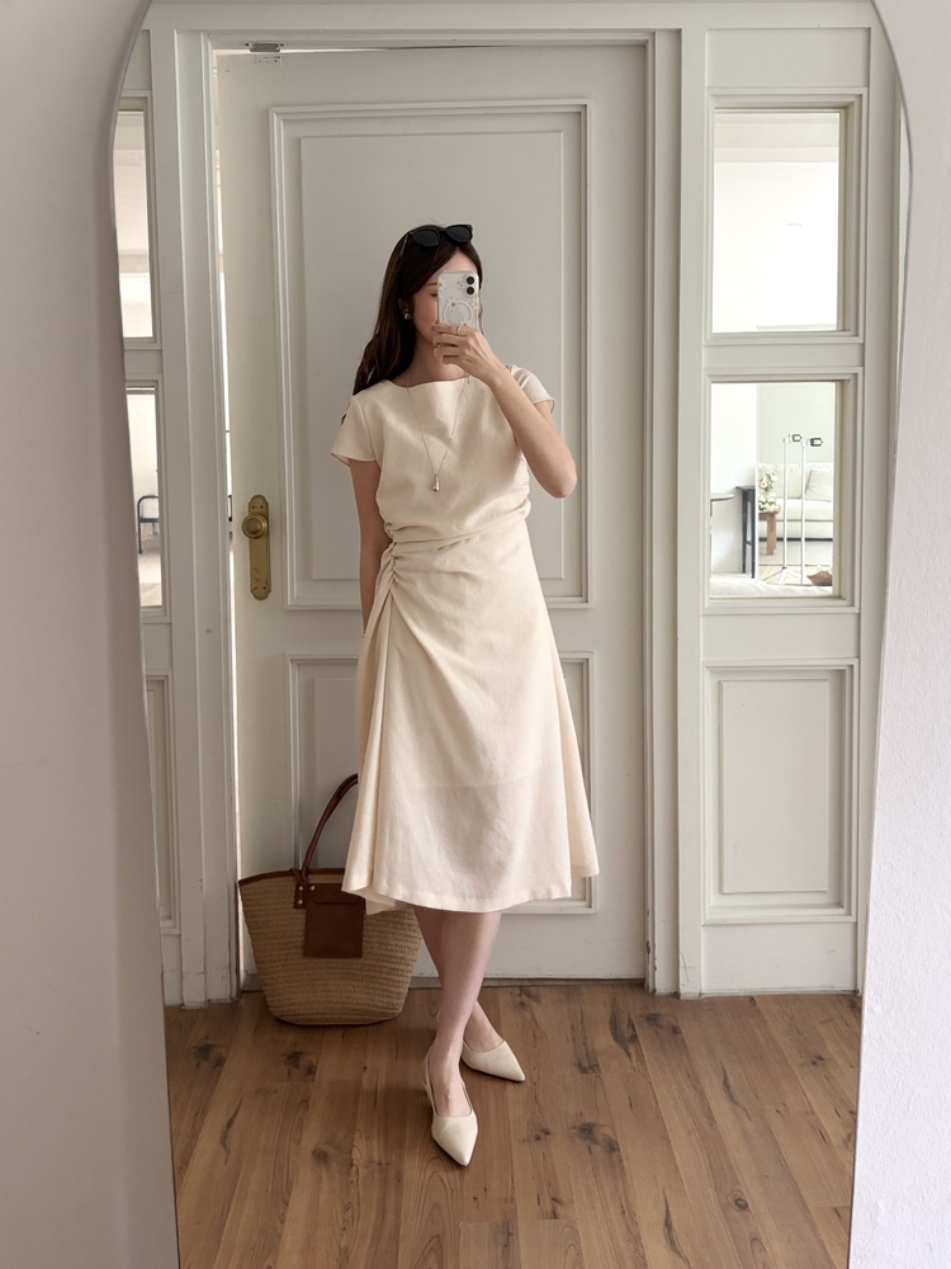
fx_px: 952
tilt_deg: -17.0
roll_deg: -0.1
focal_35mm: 26
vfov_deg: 67.3
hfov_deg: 53.1
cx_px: 476
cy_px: 634
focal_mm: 5.96
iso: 160
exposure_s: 1/60
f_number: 1.6
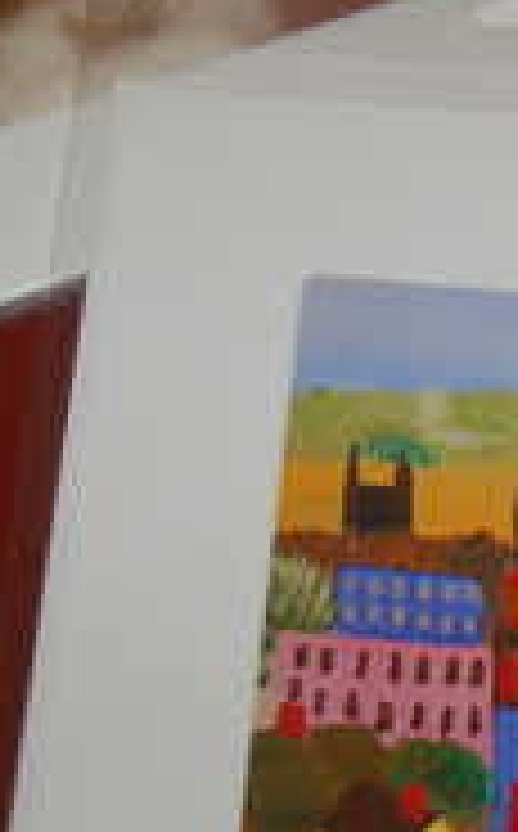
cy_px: 441
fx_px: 3560
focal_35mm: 157
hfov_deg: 8.1
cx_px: 815
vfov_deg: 13.3
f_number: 5
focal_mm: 38
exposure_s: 1/60
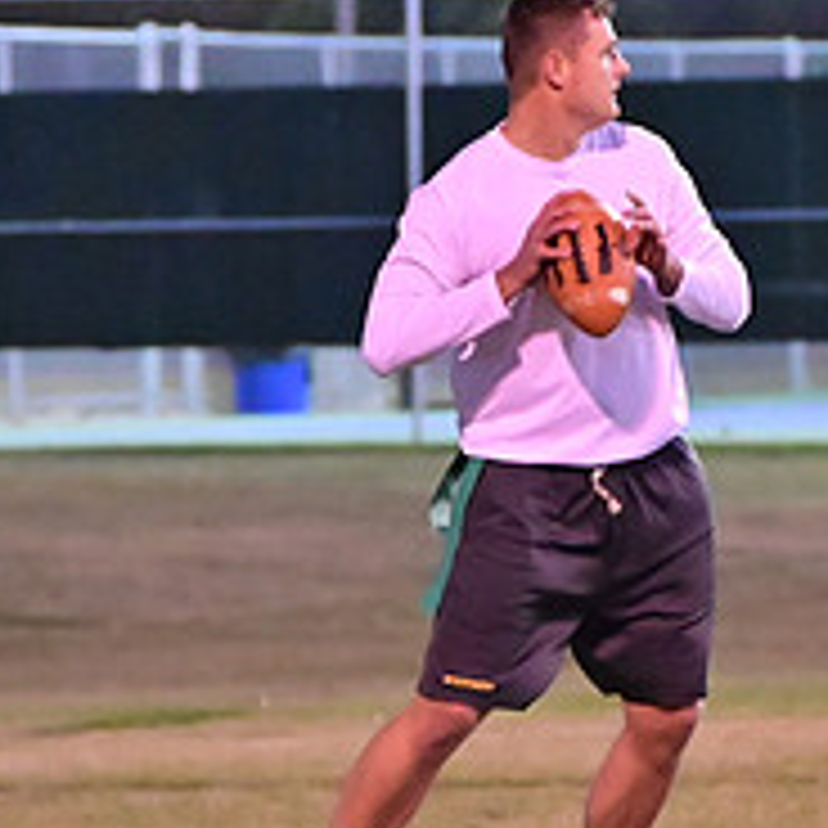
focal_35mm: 501
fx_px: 13558
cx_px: 594
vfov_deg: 3.5
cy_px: 569
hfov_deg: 3.5
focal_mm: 125
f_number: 4
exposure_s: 1/400
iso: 6400
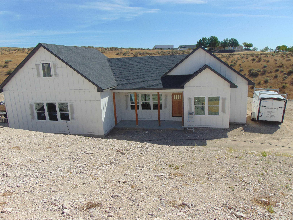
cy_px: 110
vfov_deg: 54.9
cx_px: 146
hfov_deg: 69.4
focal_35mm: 25
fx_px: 212
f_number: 7.7
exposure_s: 1/320
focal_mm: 4.5
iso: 80
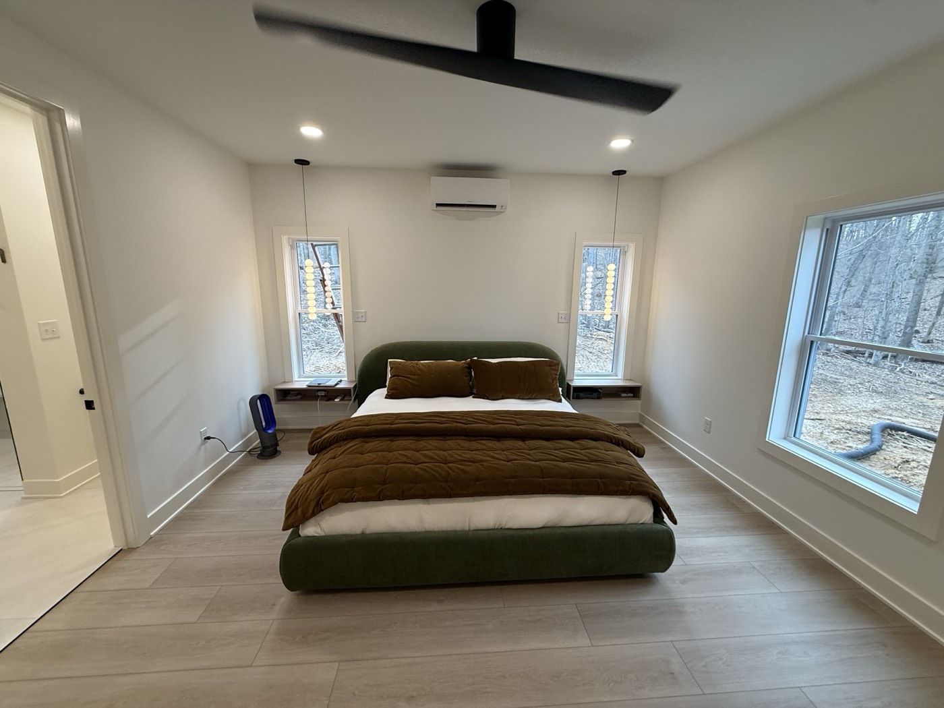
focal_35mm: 14
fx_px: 382
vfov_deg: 85.7
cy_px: 354
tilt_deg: -11.0
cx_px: 472
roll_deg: -0.6
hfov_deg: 102.1
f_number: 2.2
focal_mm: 2.22
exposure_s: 1/120
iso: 125
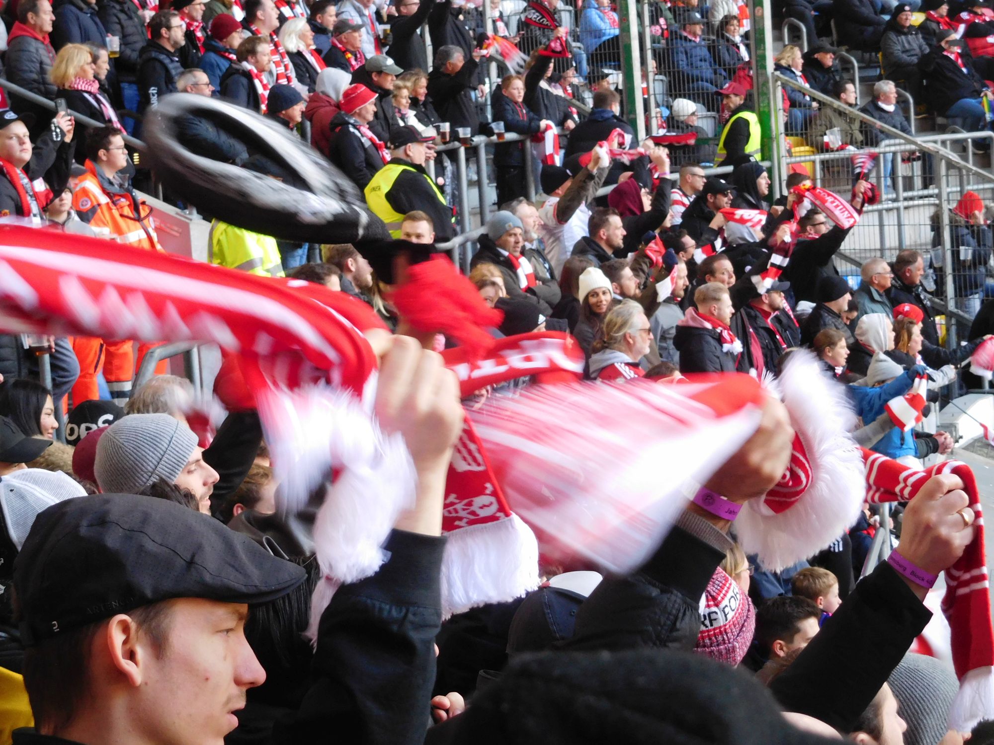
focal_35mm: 90
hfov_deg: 21.8
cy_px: 372
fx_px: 2584
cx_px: 497
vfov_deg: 16.4
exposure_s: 1/60
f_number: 4.7
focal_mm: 16.1
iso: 450
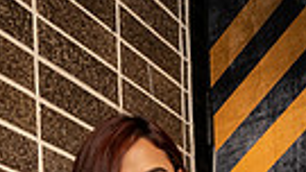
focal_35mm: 91
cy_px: 500
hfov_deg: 23.4
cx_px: 136
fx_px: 739
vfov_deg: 10.2
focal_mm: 26
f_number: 8
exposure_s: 1/250
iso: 200
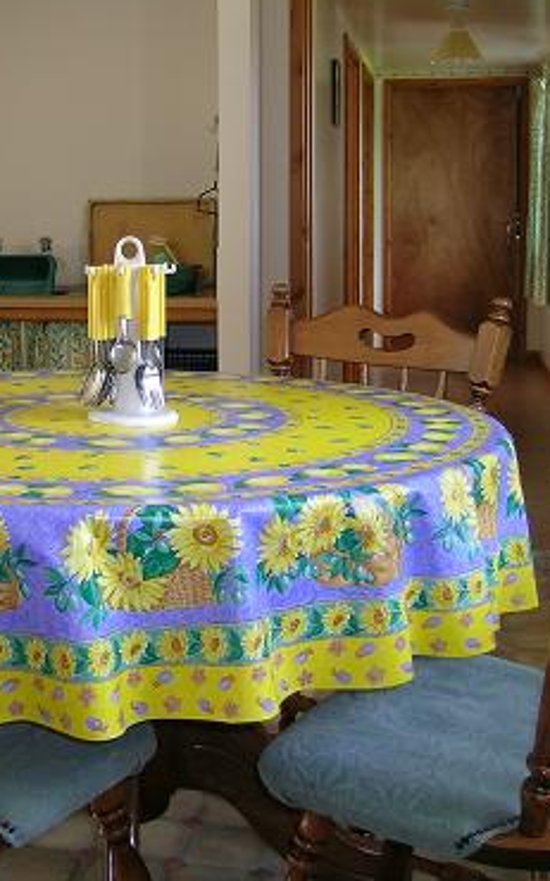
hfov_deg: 24.6
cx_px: 136
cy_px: 321
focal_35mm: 52
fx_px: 1248
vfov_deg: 38.6
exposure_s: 1/30
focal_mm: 5.8
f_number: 2.8
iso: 50
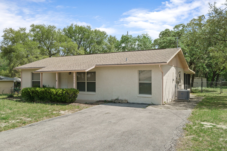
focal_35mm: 30
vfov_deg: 43.6
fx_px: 189
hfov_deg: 61.9
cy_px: 76
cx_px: 114
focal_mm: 20
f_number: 8
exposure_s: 1/200
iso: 320
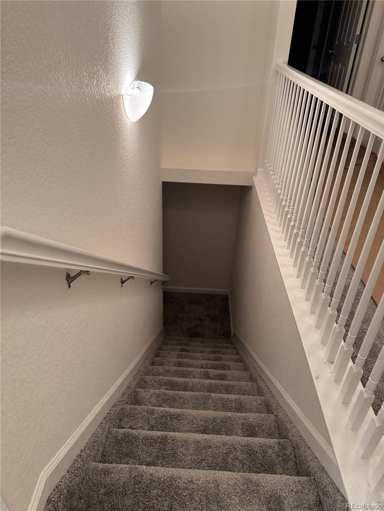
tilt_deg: -32.3
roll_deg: -2.3
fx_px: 355
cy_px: 256
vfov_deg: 71.6
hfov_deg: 56.8
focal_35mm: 24
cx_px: 192
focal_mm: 6.76
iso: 400
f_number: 1.78
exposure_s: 1/60
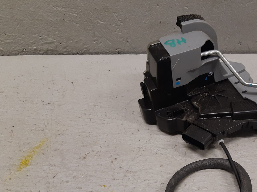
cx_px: 190
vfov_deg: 33.4
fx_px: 312
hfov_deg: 43.5
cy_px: 151
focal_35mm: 42
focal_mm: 3.93
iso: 125
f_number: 1.7
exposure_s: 1/50
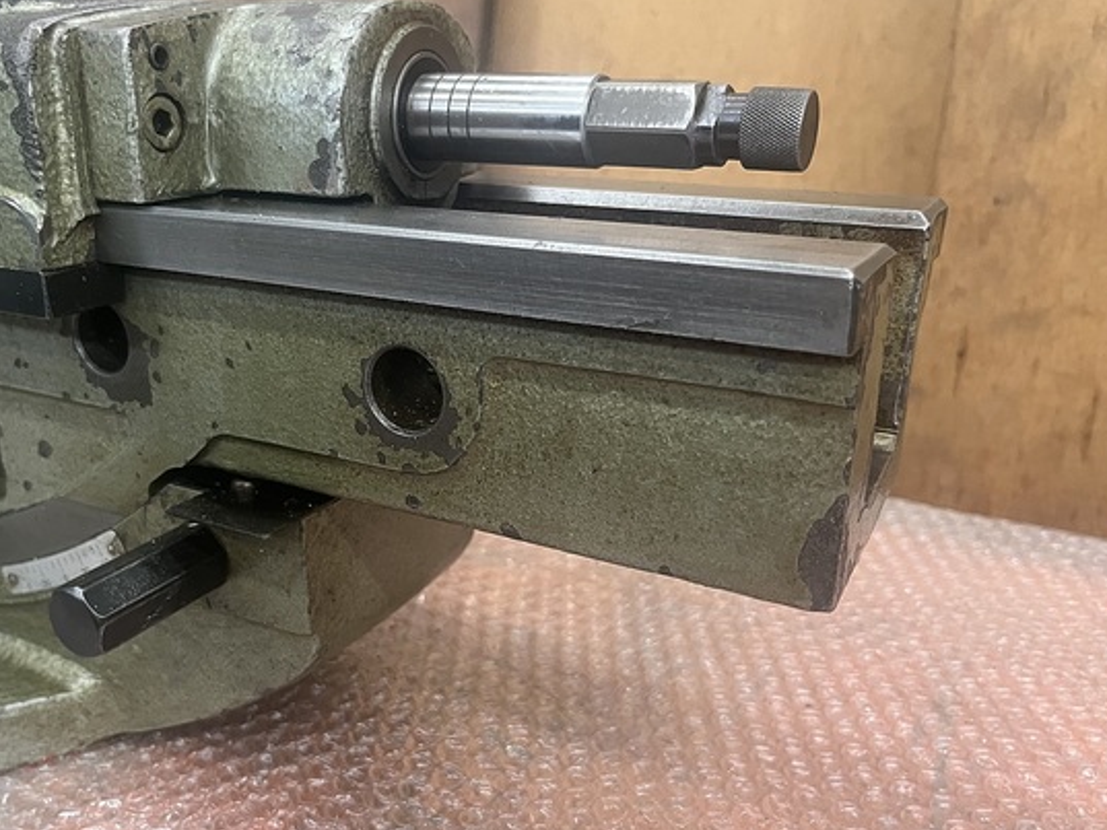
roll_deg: +2.2
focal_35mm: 31
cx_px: 478
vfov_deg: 45.4
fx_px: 992
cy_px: 455
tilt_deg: -21.4
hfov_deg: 58.1
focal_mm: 5.1
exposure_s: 1/60
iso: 320
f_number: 1.6
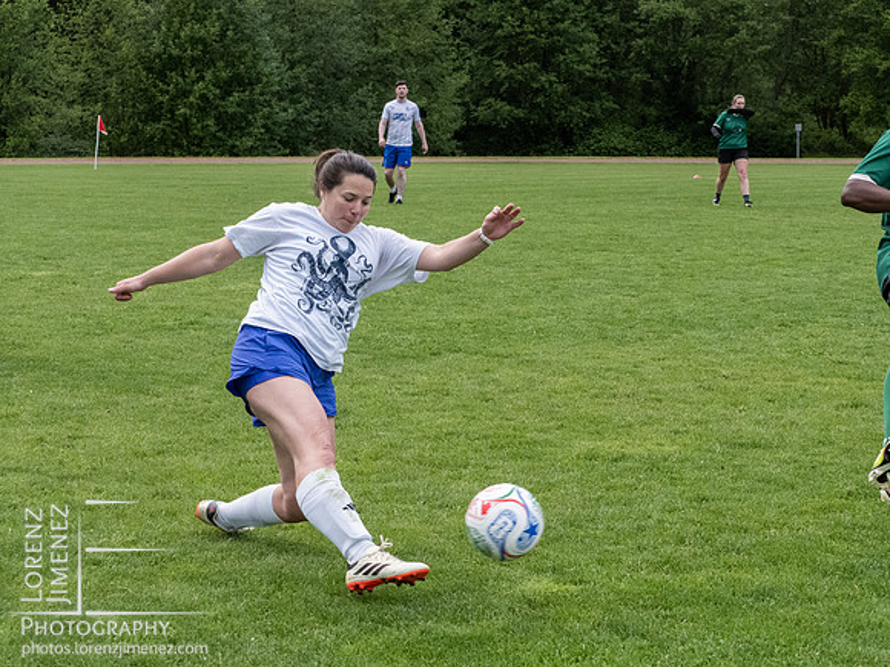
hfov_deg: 22.5
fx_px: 2234
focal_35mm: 87
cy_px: 334
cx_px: 445
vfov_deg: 17.0
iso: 2500
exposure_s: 1/1250
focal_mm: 40
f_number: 5.6
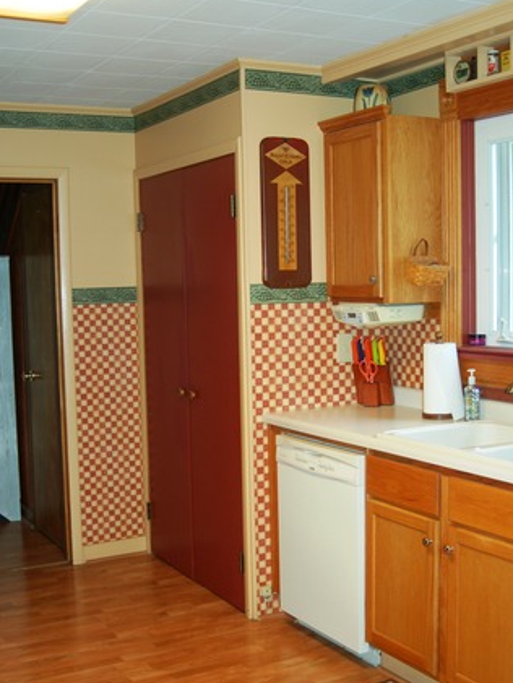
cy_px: 368
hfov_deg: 31.5
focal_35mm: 46
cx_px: 256
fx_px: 908
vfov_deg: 41.2
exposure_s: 1/60
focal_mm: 28
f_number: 3.3
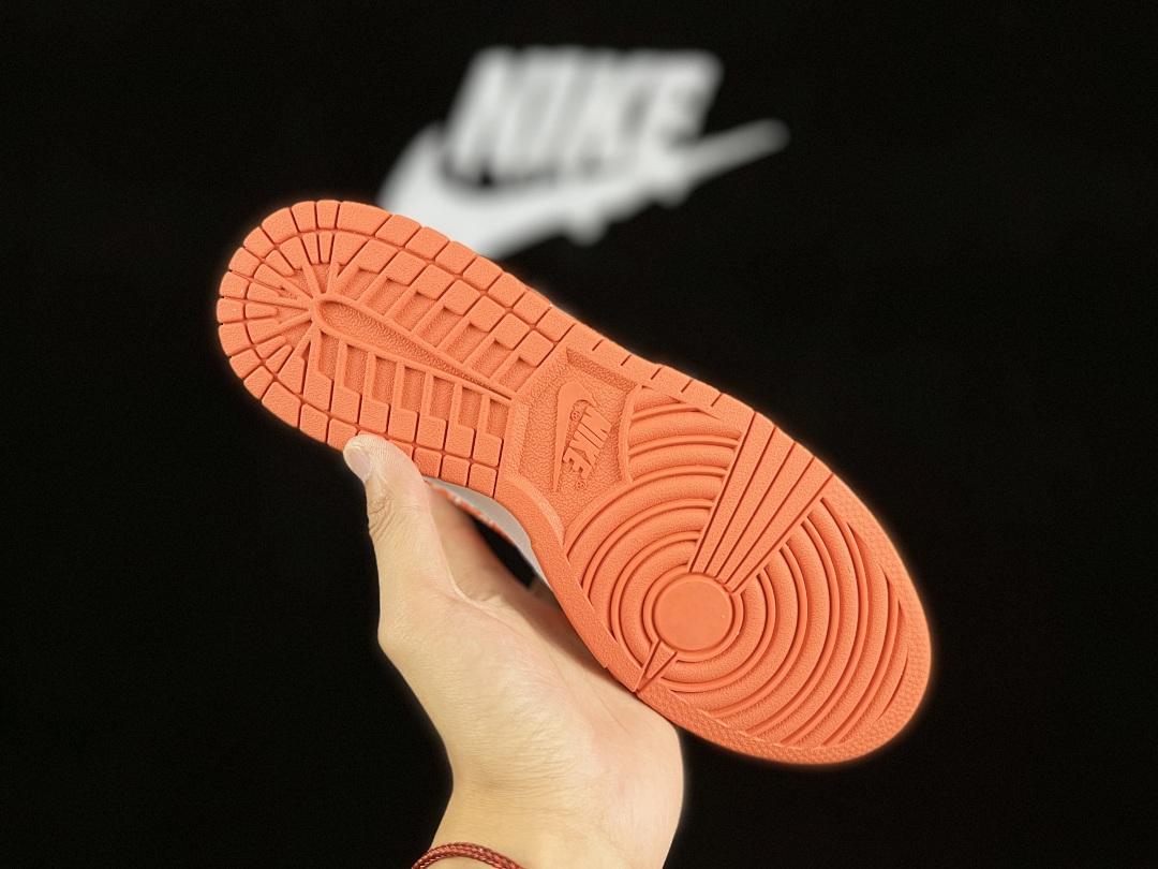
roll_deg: +0.1
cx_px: 579
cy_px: 434
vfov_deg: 53.1
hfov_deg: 67.3
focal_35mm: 26
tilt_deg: +5.5
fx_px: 870
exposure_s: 1/100
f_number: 1.6
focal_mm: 5.1
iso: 80
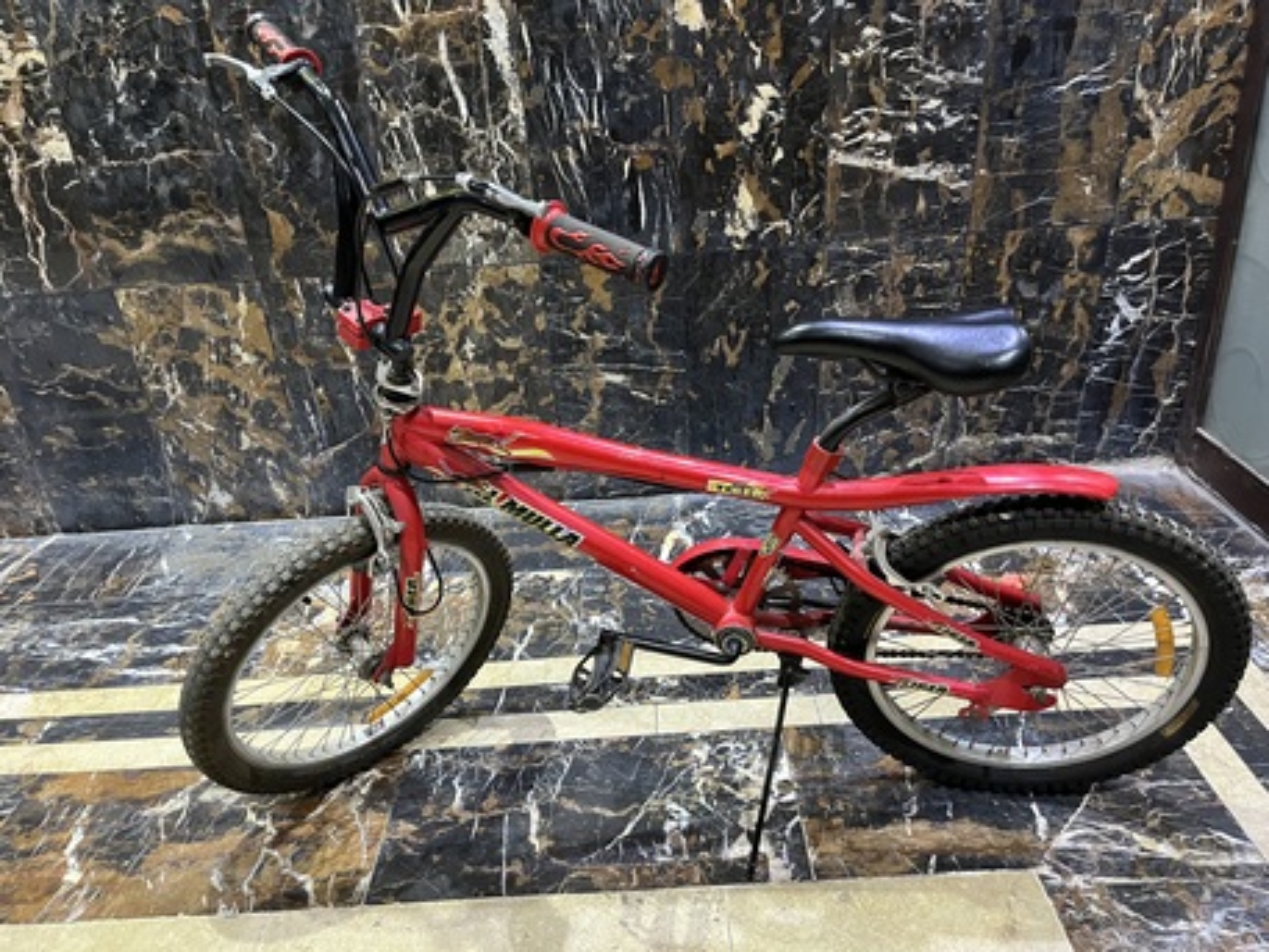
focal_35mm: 26
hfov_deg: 67.3
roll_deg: +3.9
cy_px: 476
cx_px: 634
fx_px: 953
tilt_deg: -26.1
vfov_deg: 53.1
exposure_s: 1/40
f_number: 1.6
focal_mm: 5.1
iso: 500
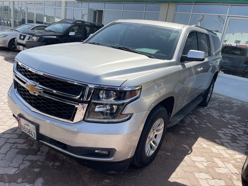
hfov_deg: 67.3
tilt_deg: -16.6
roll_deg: -8.3
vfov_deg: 53.1
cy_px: 93
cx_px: 124
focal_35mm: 26
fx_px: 186
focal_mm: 4.2
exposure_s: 1/3610
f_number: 1.6
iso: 32
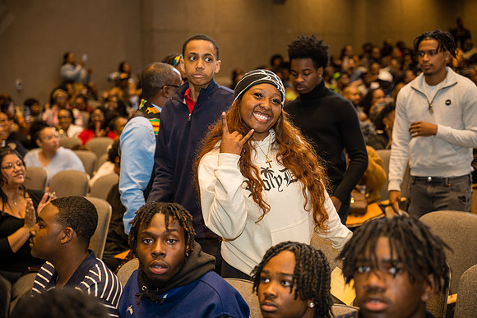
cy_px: 159
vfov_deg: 20.4
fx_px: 884
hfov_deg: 30.2
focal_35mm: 67
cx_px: 238
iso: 640
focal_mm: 66.7
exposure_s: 1/250
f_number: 2.8
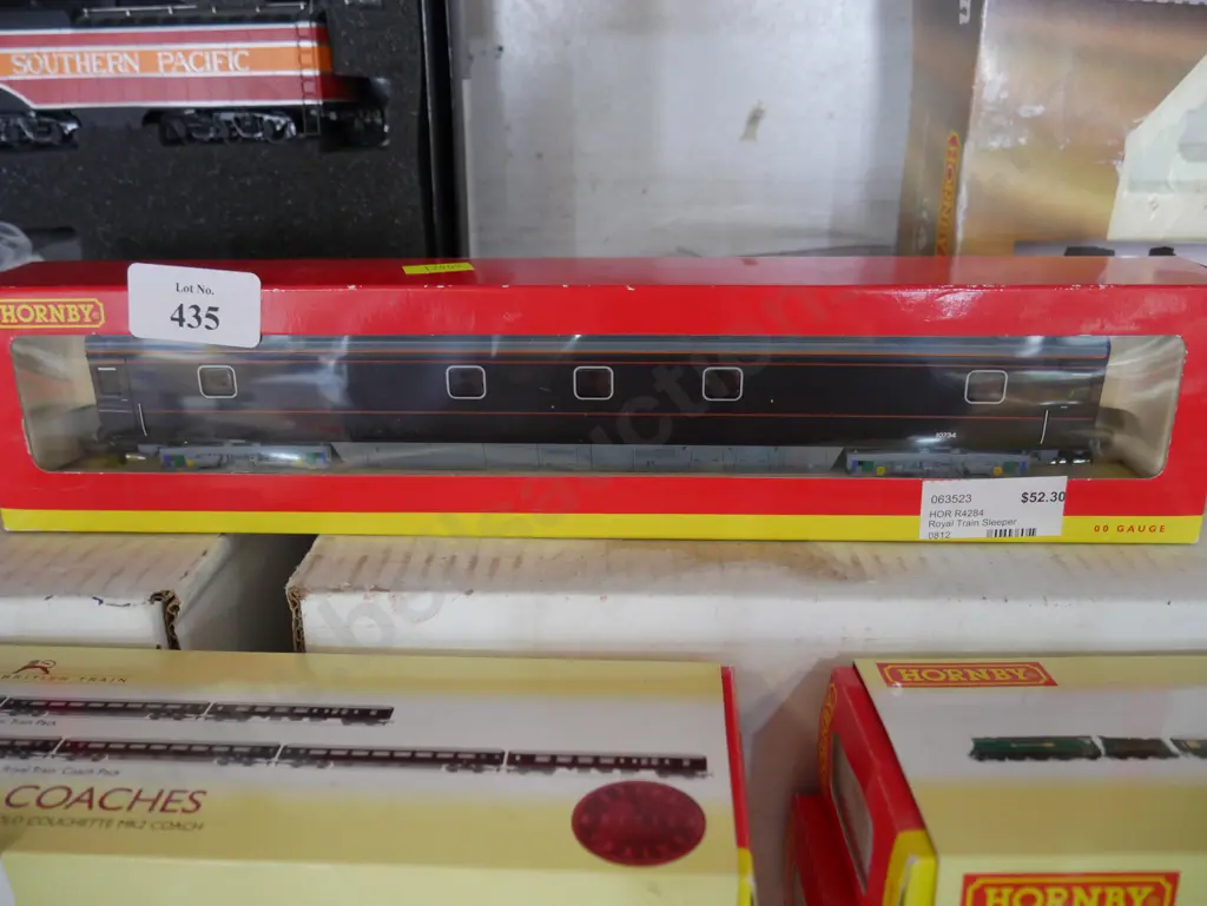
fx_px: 1047
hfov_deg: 59.9
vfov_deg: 46.8
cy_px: 453
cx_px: 604
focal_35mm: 30
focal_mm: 15
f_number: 3.6
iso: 1600
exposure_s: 1/60
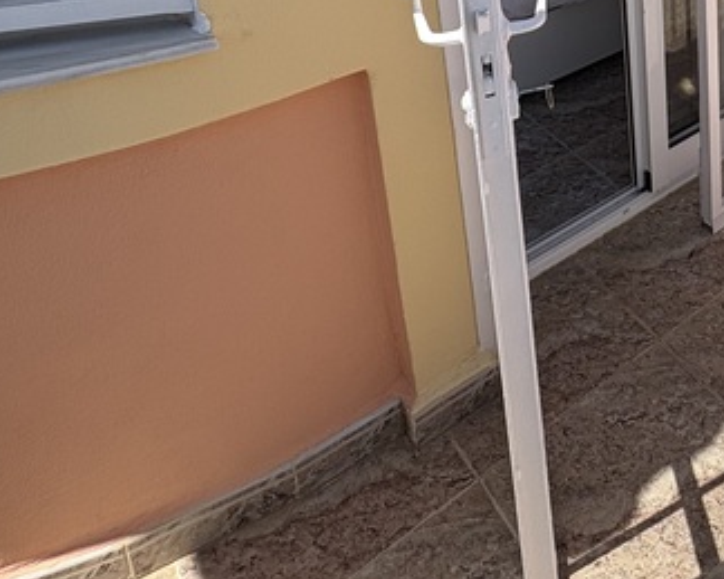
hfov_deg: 40.0
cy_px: -162
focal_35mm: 38
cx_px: 775
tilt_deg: -13.1
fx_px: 814
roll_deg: +1.6
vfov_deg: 31.0
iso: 50
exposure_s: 1/2146
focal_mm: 2.22
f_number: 2.2
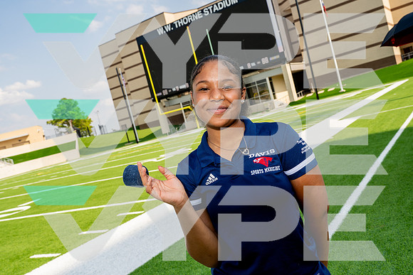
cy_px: 138
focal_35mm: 35
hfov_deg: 54.2
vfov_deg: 37.7
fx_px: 404
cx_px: 206
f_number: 8
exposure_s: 1/250
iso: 100
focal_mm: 35
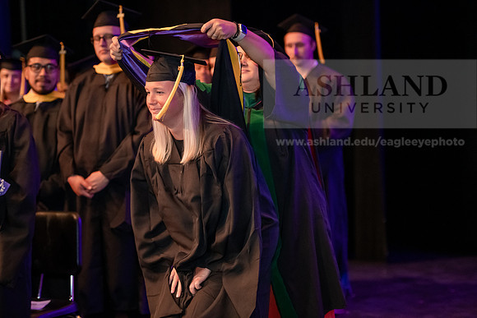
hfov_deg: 20.4
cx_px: 238
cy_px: 159
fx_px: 1325
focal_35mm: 100
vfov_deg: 13.7
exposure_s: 1/200
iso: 3200
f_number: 3.2
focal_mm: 100
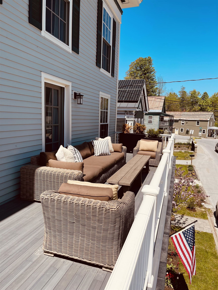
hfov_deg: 53.1
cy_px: 145
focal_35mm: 26
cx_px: 109
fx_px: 218
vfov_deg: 67.3
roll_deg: -1.7
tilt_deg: -7.3
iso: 32
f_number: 1.6
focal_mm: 5.1
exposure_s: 1/3788
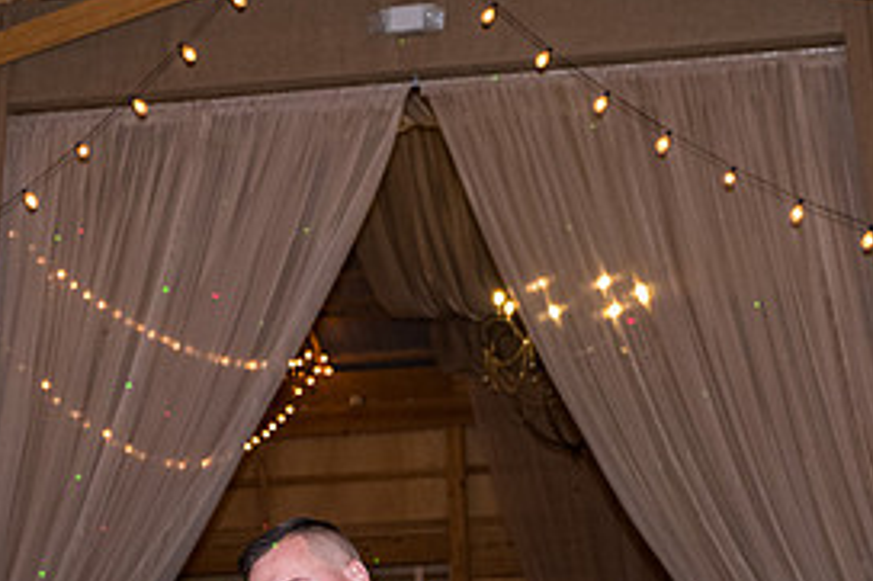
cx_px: 424
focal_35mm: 96
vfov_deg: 14.1
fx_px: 2327
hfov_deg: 21.3
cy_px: 557
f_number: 3.6
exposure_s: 1/200
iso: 1600
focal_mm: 30.2
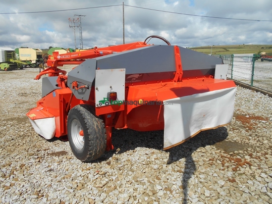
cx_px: 136
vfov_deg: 53.1
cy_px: 102
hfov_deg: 67.3
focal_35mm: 26
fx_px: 204
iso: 80
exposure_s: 1/1250
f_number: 3.2
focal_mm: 4.6
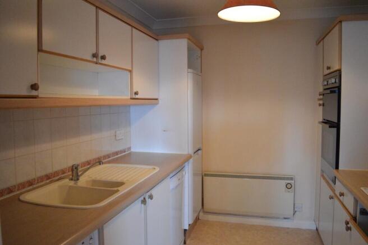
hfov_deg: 67.4
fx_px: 276
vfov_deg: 47.8
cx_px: 184
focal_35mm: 27
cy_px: 122
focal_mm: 18
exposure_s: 1/200
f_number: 3.5
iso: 4000
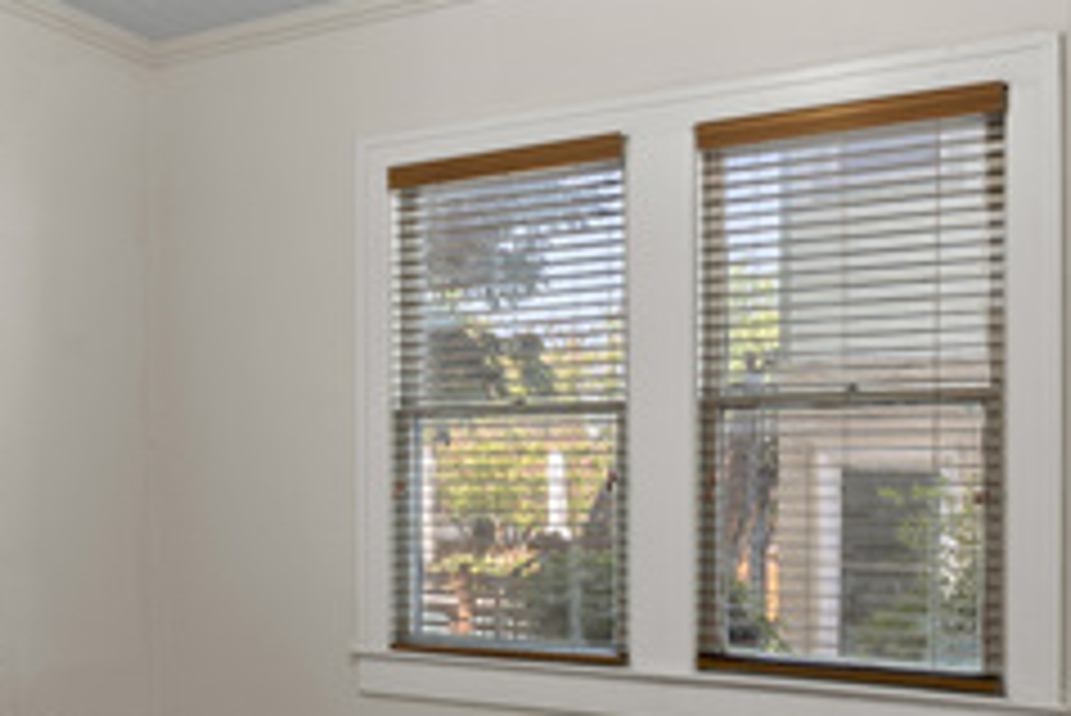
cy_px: 480
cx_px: 400
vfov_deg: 31.0
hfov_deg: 45.0
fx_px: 1280
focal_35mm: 43
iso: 320
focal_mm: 16
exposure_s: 1/3
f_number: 7.1
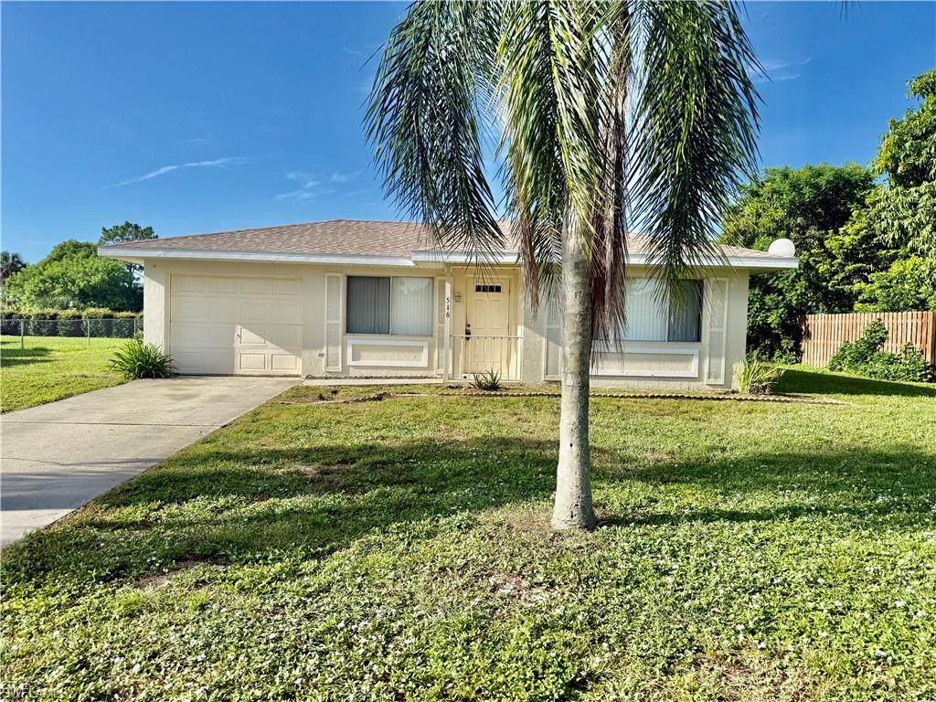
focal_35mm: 24
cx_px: 468
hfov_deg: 71.6
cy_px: 351
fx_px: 649
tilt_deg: -1.6
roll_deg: -1.9
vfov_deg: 56.8
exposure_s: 1/3425
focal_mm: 6.76
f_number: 1.78
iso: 80
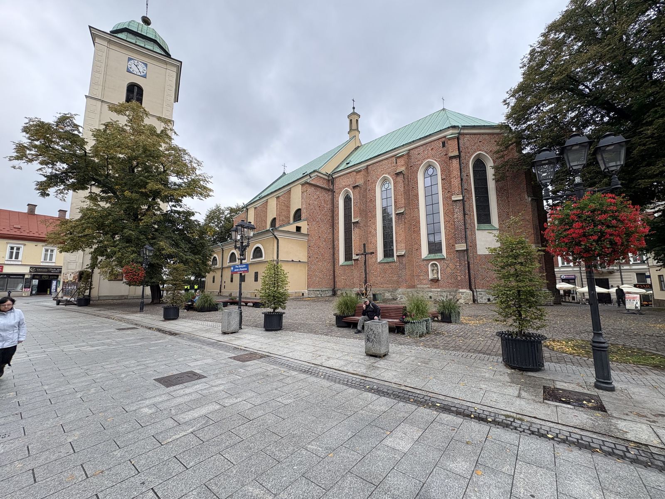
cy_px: 250
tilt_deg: +9.0
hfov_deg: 102.1
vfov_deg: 85.7
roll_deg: +0.5
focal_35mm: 14
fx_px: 269
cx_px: 332
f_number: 2.2
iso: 64
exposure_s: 1/405
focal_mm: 2.22
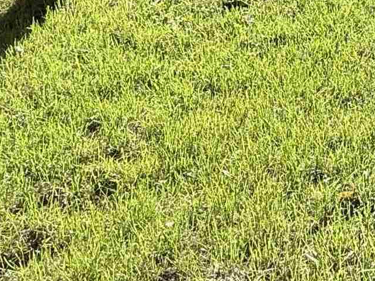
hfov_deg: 25.0
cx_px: 492
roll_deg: +0.1
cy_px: -247
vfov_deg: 17.2
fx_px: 726
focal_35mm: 67
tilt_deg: -4.3
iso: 50
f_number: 2.2
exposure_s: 1/531
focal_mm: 2.22
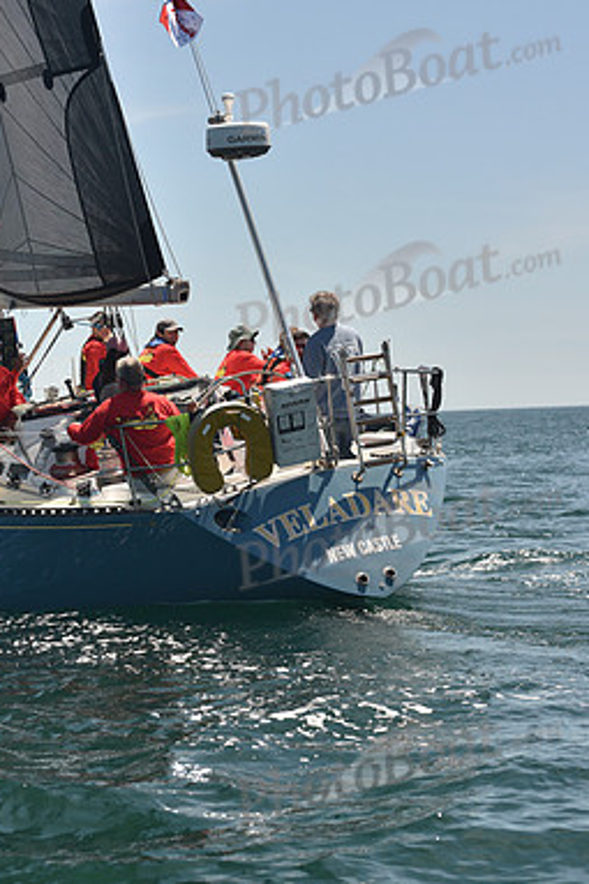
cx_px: 118
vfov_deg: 19.3
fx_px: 2604
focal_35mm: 106
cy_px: 442
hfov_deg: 12.8
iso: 250
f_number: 5
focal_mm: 70
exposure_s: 1/800
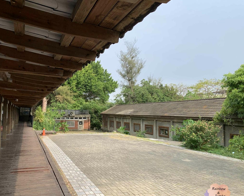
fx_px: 217
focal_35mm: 30
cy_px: 105
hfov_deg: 58.4
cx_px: 100
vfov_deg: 48.5
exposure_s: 1/919
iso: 25
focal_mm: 4.25
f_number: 1.8
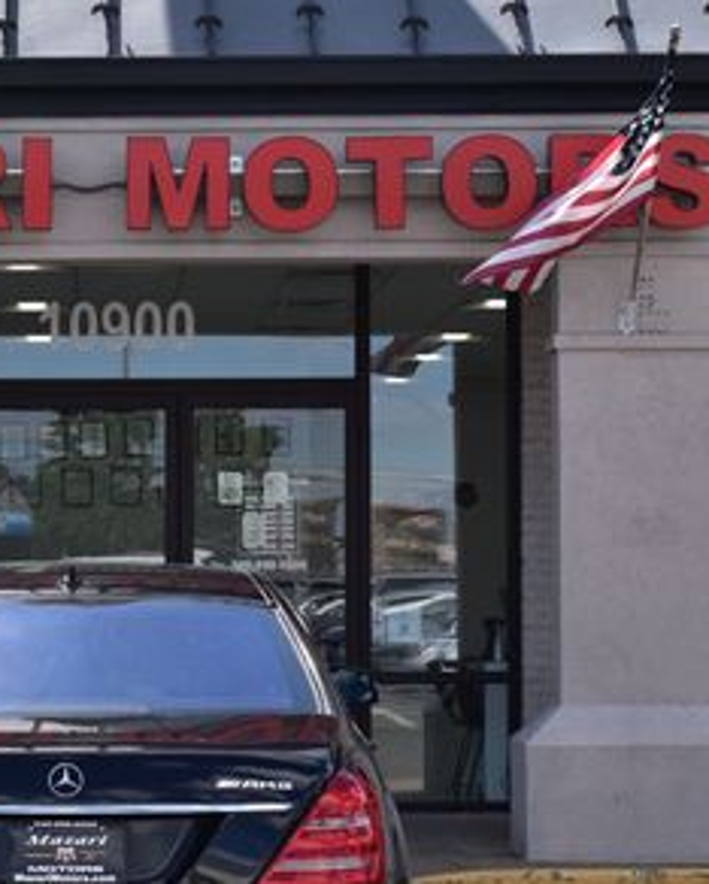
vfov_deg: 17.3
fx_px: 2908
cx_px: 55
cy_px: 563
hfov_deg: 13.8
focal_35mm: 111
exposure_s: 1/400
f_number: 11
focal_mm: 36
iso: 400
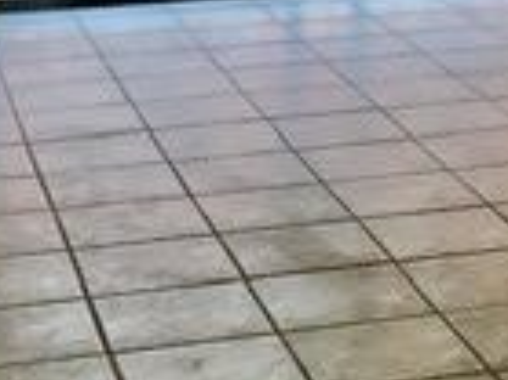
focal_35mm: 134
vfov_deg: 10.4
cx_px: 475
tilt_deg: -1.3
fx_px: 1965
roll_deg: -0.1
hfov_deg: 14.6
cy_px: -311
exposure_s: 1/40
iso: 25
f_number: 2.2
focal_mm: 4.15
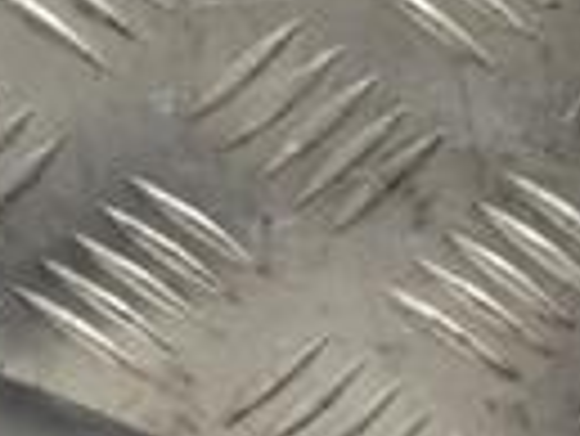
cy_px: 548
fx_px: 4059
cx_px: 850
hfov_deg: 8.0
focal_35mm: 242
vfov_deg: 6.1
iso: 220
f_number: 5
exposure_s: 1/30
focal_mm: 36
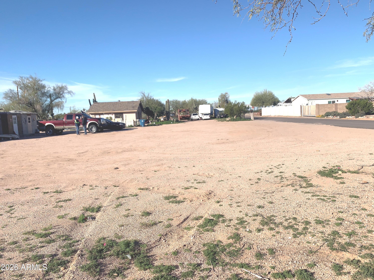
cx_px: 187
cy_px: 140
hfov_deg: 67.3
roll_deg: +4.2
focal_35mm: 26
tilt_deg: -5.3
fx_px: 281
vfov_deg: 53.1
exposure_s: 1/3086
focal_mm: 4.25
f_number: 1.8
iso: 25
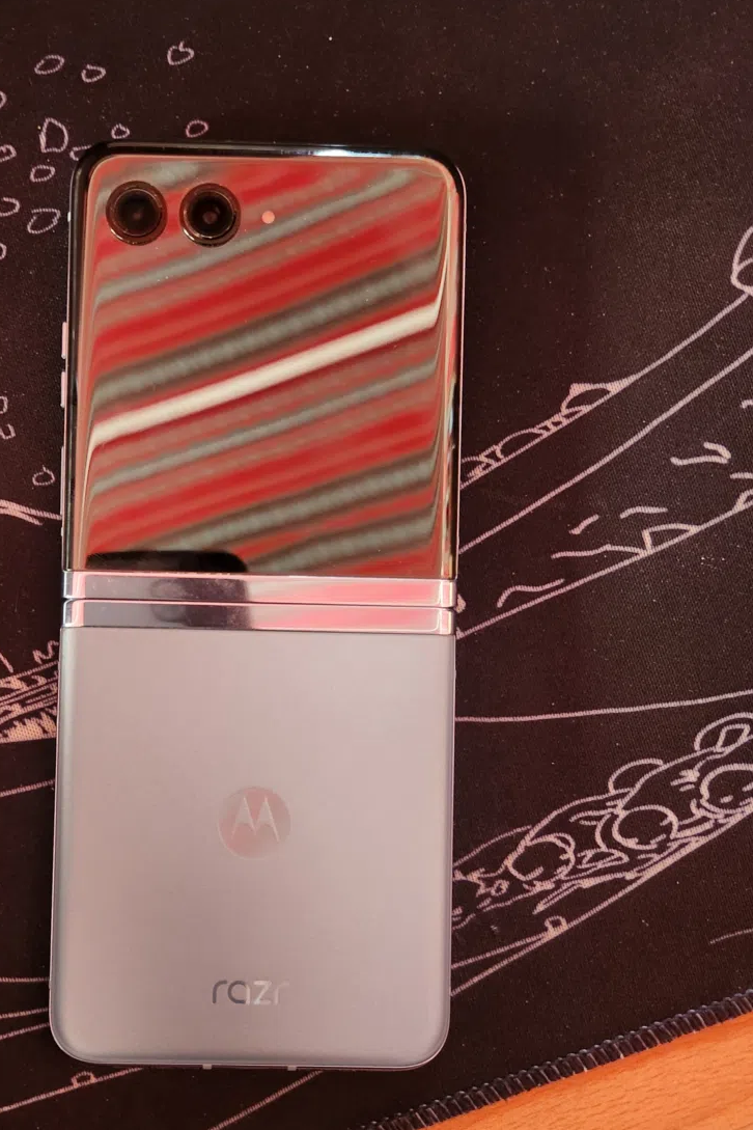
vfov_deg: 61.8
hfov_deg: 42.9
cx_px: 235
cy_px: 622
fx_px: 941
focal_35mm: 30
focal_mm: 5.4
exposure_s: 1/30
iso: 640
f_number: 1.8
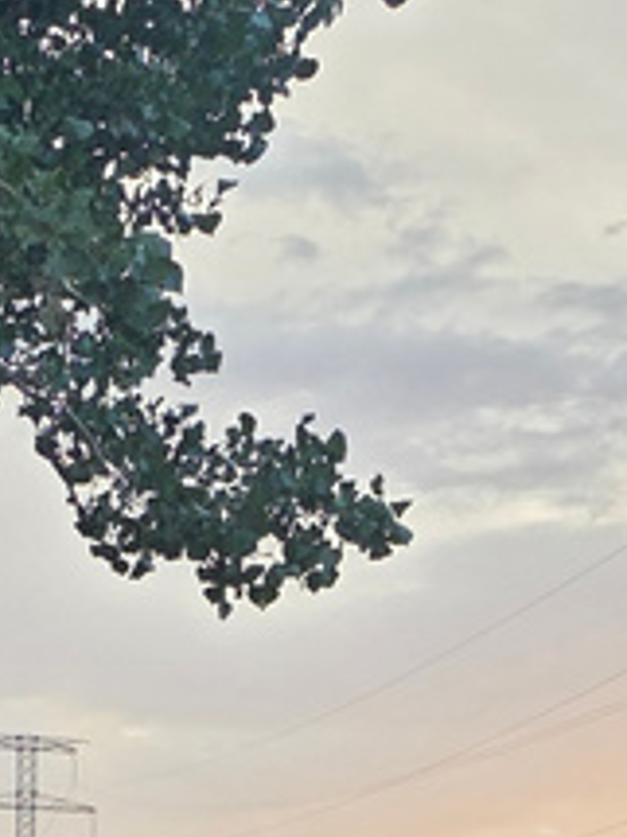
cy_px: 1292
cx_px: 409
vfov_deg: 12.9
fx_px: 3481
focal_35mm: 144
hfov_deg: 10.3
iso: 40
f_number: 1.7
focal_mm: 6.3
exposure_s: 1/359
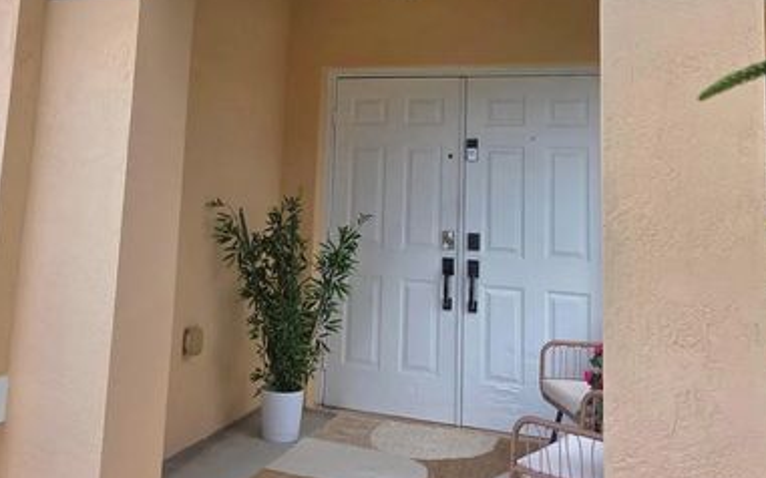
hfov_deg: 48.0
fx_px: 856
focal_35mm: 41
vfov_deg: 30.3
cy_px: 82
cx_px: 314
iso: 80
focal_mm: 5.4
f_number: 1.8
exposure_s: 1/625
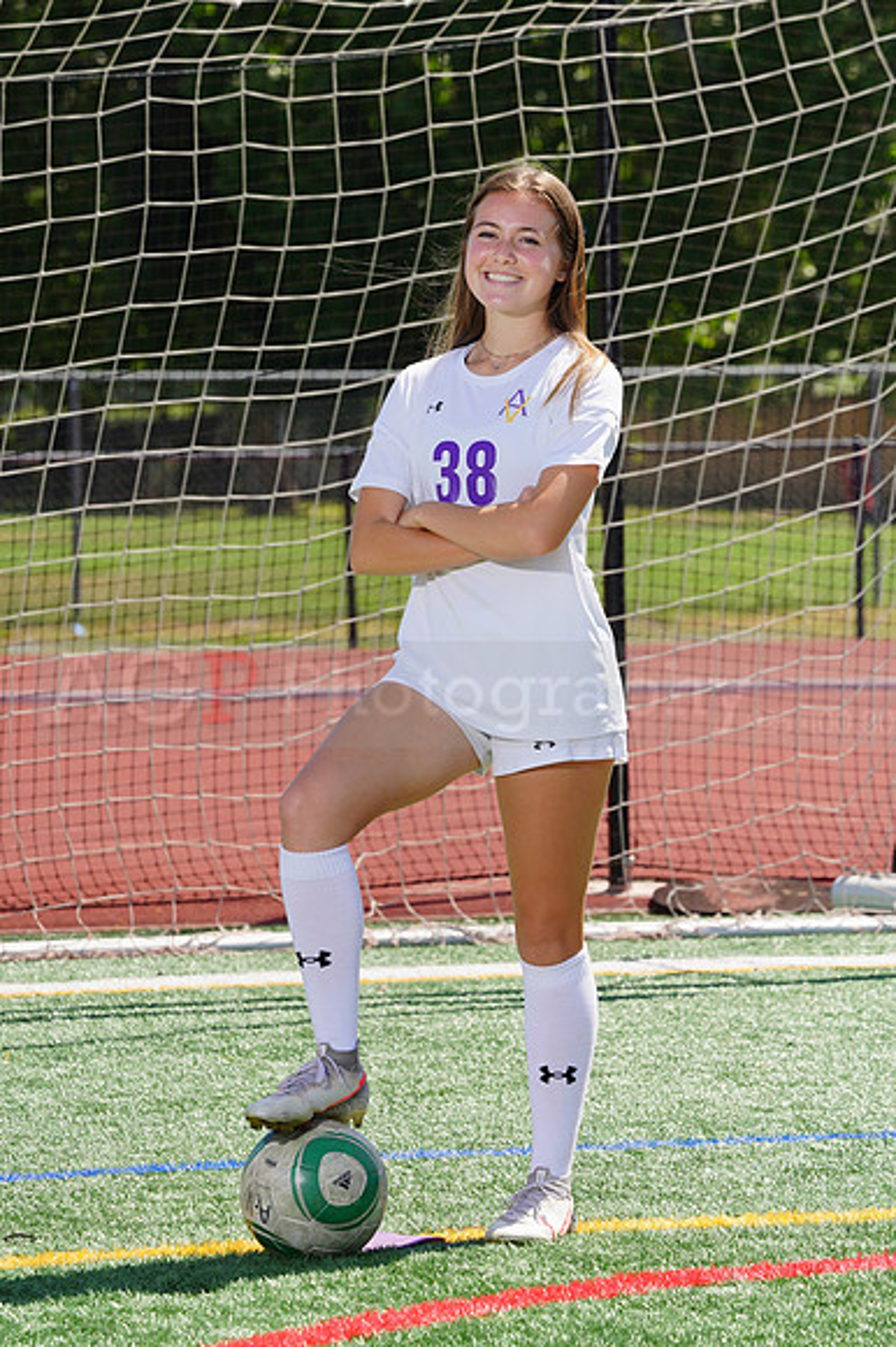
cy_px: 674
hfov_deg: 5.7
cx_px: 448
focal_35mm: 241
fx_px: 9007
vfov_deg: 8.5
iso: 200
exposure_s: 1/250
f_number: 13
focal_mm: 241
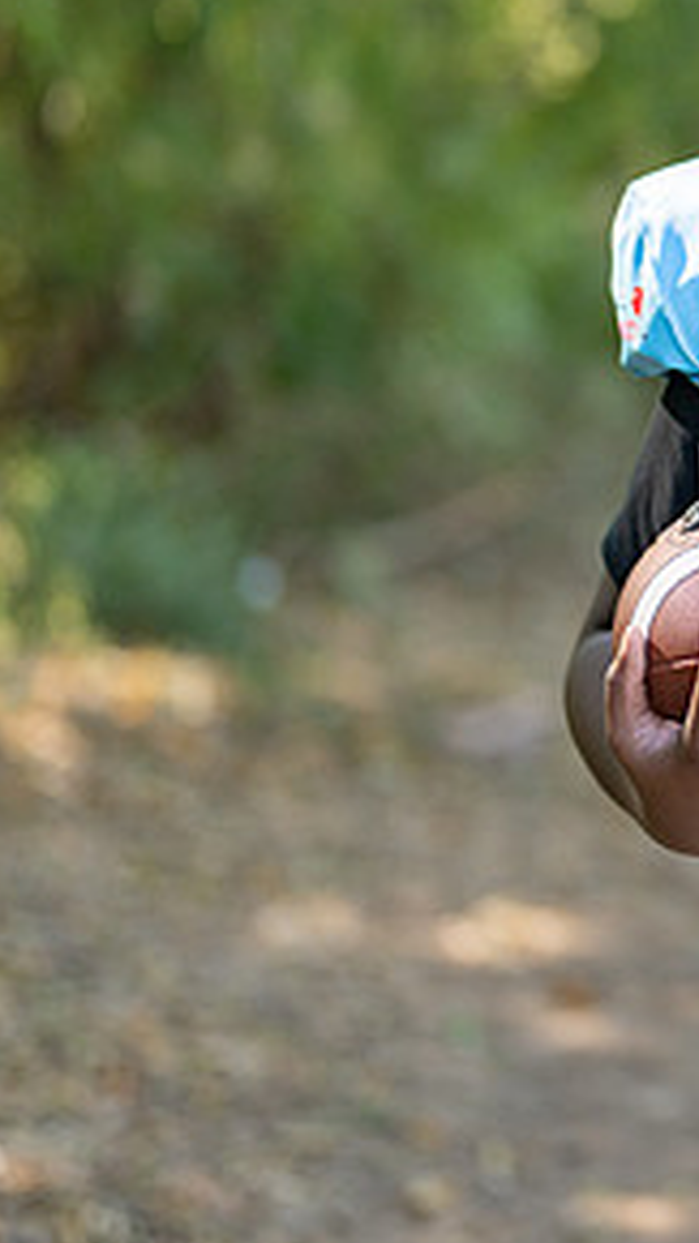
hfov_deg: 9.2
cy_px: 422
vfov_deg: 16.7
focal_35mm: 128
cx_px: 1095
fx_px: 4220
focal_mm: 50
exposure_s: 1/1000
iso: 100
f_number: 1.2
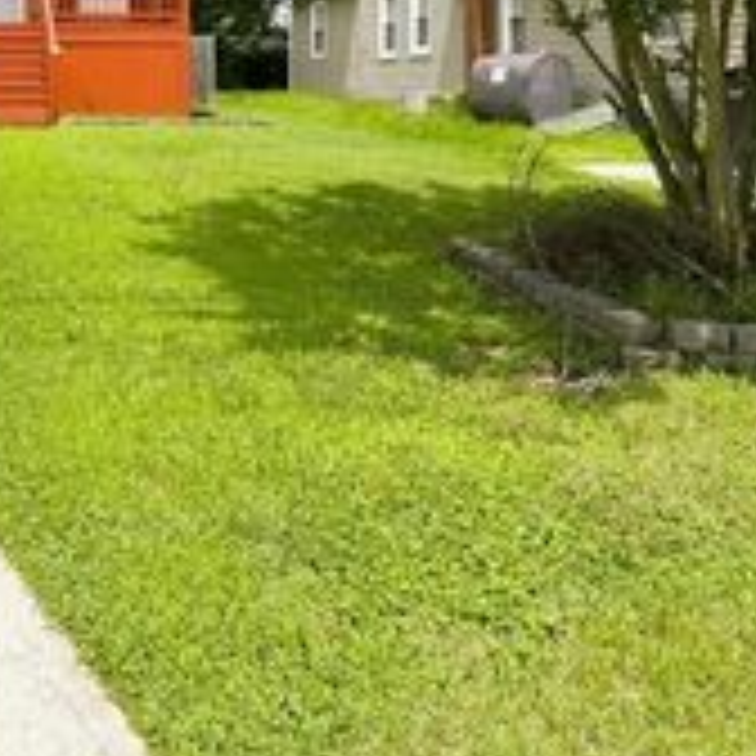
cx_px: -22
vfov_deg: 41.0
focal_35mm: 38
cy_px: 97
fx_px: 939
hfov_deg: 38.3
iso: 100
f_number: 9
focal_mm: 15
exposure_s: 1/320
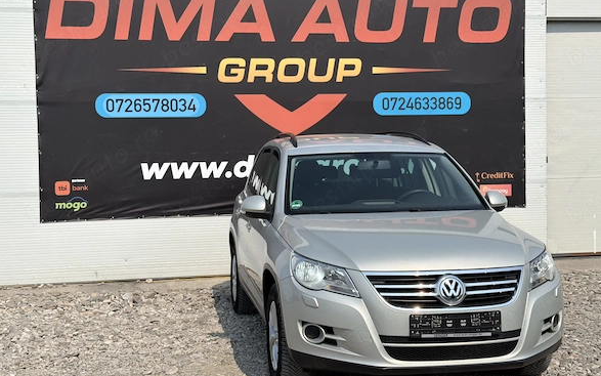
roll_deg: +1.0
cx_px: 306
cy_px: 187
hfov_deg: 38.9
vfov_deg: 24.9
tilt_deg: -0.1
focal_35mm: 52
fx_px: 852
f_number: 1.78
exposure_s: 1/7874
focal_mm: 6.76
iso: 64
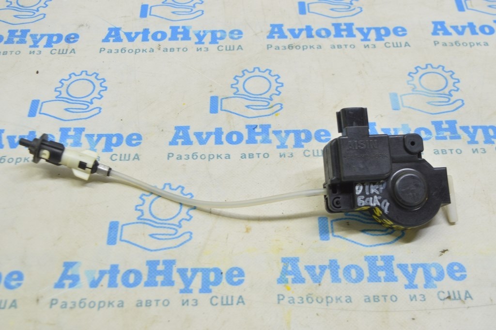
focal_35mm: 48
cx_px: 248
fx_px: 661
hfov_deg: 41.1
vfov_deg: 28.0
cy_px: 165
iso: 400
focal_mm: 32
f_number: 5.6
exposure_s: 1/20
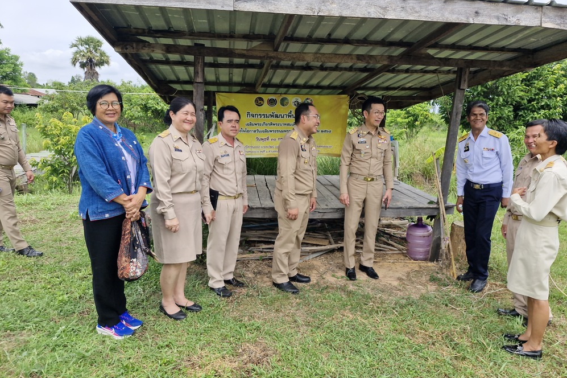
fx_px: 378
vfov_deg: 53.1
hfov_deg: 73.8
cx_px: 284
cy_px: 194
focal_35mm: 24
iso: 50
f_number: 1.8
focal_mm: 5.54
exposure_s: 1/8065
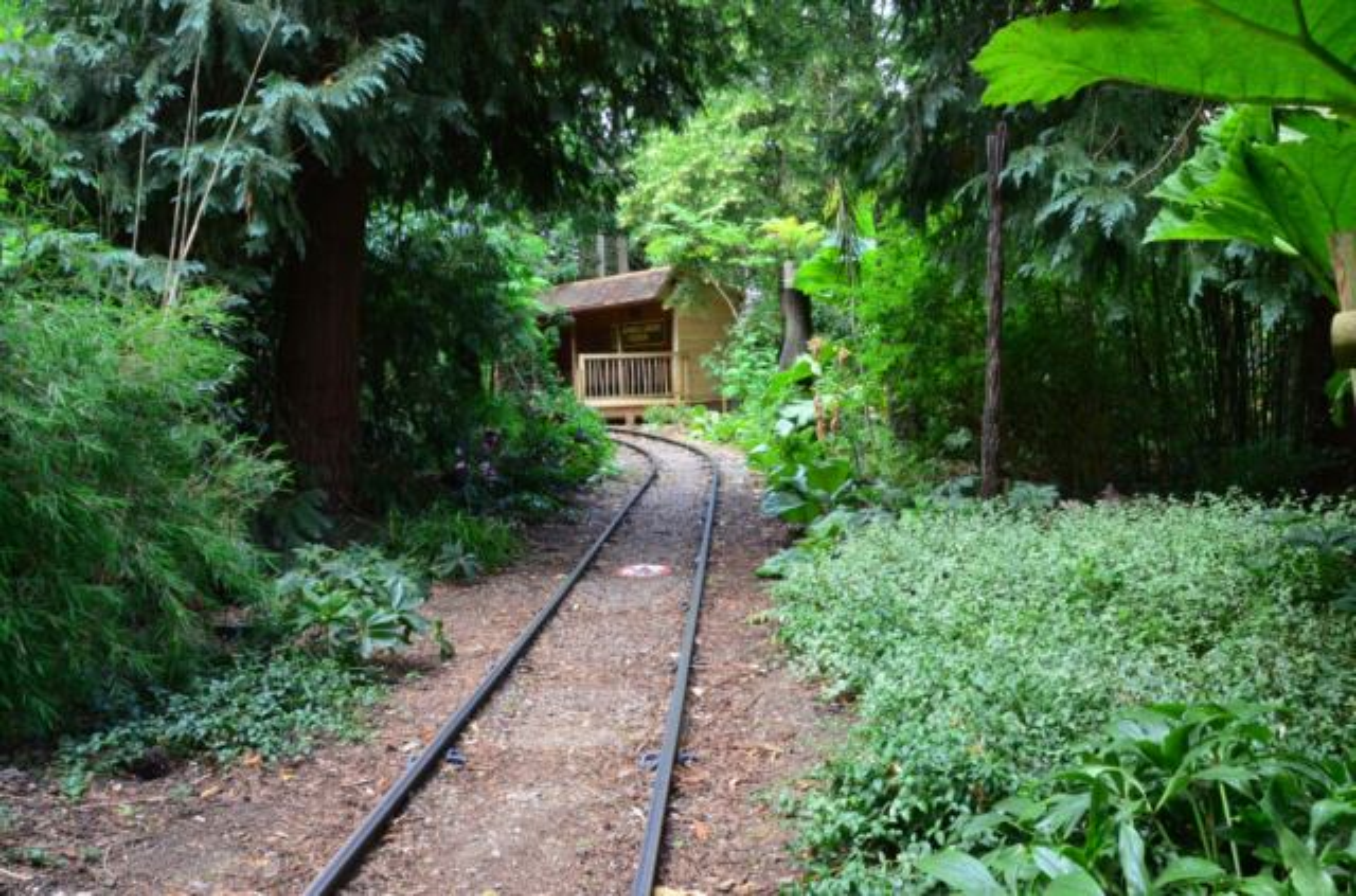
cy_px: 448
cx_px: 678
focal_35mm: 30
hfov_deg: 62.1
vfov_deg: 43.4
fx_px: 1127
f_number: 16
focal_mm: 20
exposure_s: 1/50
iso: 1250
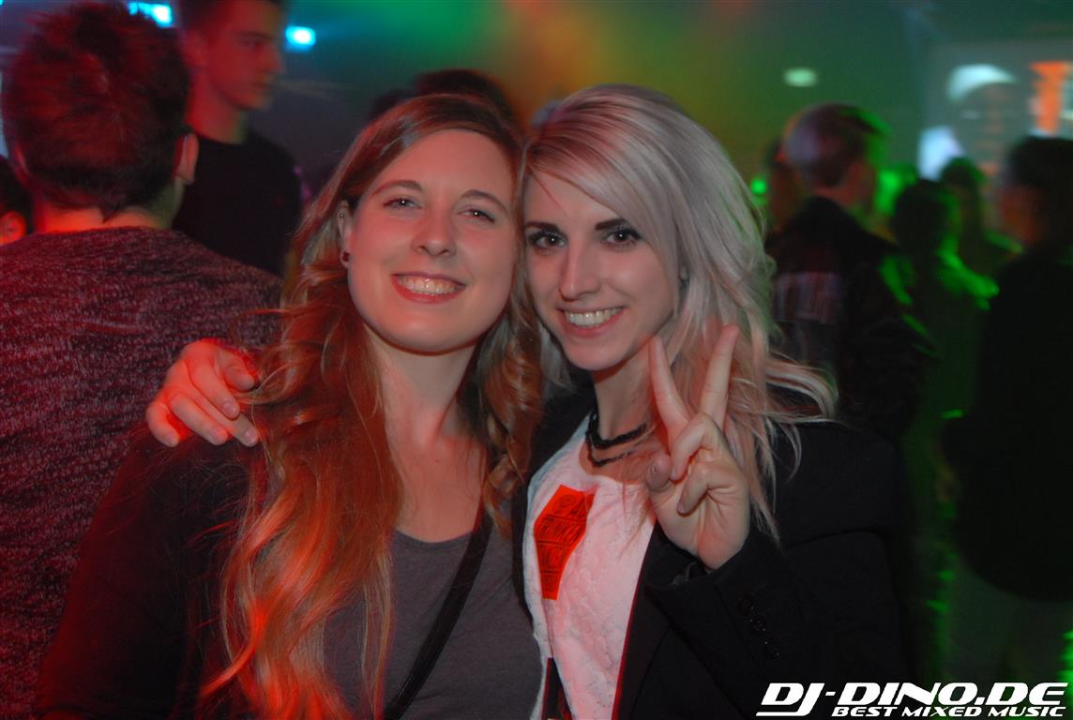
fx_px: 1299
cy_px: 360
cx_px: 536
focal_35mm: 44
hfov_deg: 44.9
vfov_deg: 31.0
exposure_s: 1/6
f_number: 5.6
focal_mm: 29
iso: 400
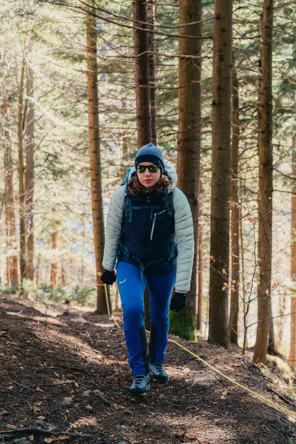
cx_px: 148
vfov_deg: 41.1
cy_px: 222
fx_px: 592
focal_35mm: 48
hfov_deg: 28.1
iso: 2500
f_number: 4
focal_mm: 48
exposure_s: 1/250
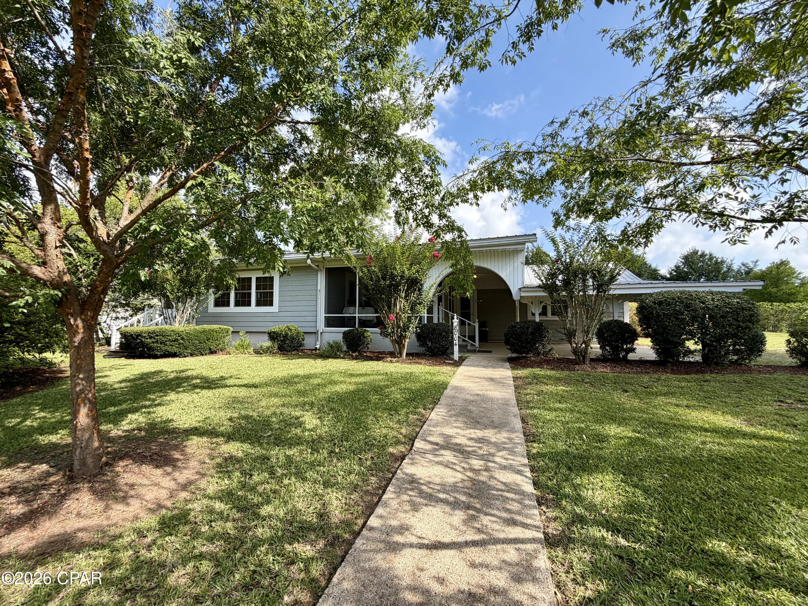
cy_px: 303
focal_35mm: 14
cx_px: 404
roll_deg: -0.1
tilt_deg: +3.0
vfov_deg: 85.7
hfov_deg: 102.1
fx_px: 327
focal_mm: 2.22
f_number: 2.2
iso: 40
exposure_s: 1/574
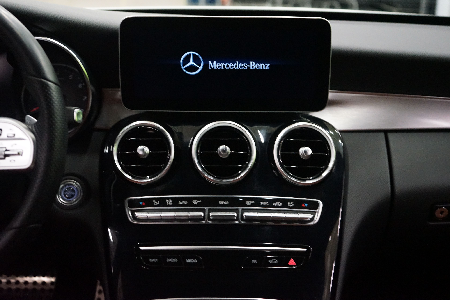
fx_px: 600
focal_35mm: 48
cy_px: 150
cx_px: 221
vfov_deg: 28.1
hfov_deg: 41.1
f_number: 4.5
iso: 6400
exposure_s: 1/30
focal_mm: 47
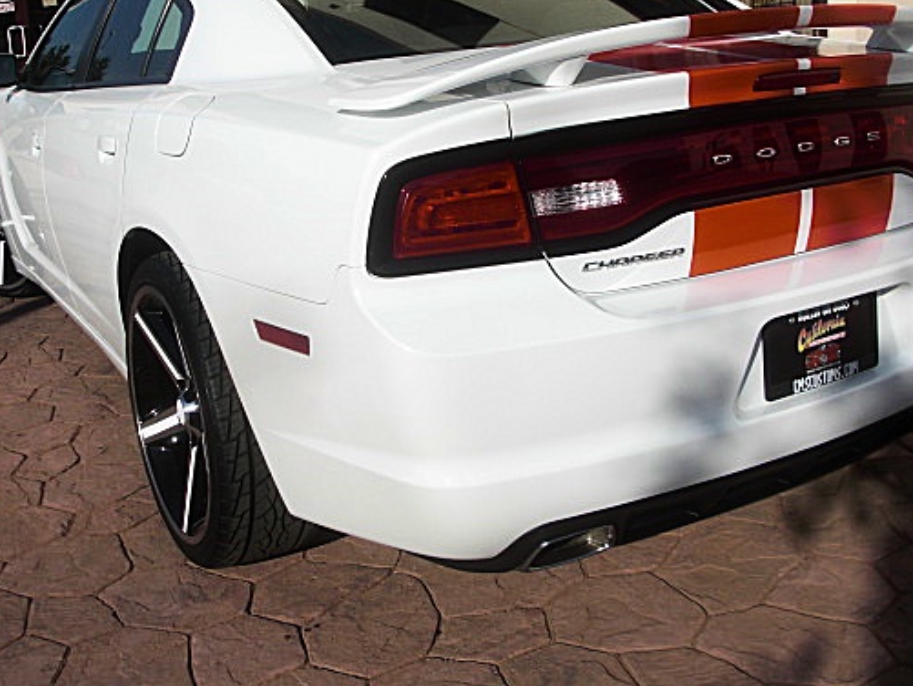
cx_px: 443
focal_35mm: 46
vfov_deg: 31.4
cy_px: 252
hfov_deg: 41.2
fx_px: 1214
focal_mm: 6.3
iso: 50
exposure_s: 1/200
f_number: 7.9
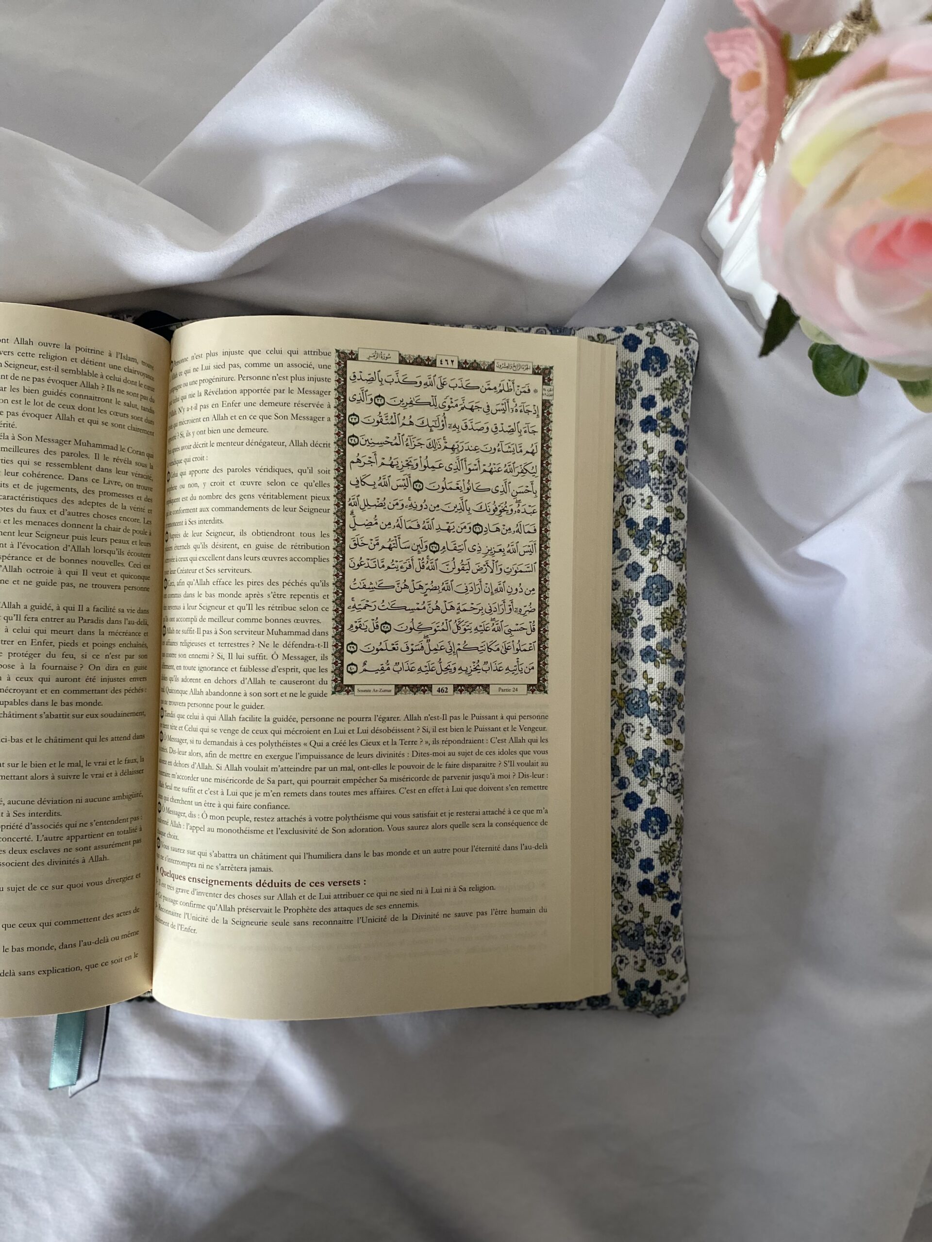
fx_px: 933
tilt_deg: -88.1
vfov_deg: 67.3
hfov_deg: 53.1
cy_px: 621
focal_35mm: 26
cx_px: 466
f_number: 1.8
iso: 320
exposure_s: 1/60
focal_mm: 4.25
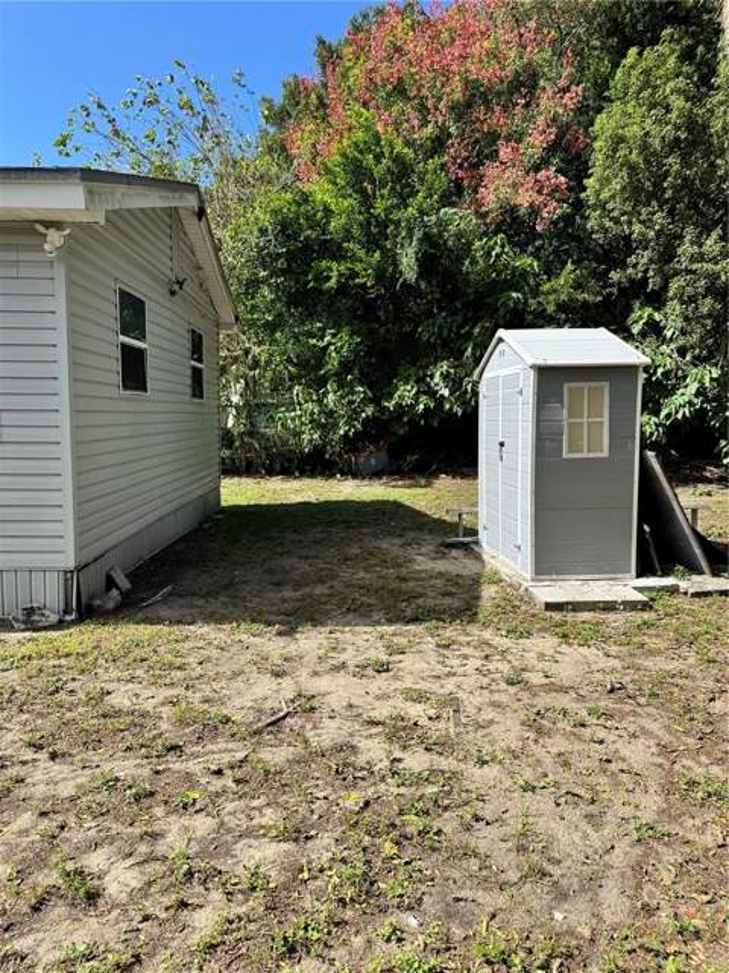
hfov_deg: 56.8
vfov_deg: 71.6
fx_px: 674
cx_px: 364
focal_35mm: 24
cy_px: 486
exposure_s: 1/2833
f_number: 1.78
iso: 80
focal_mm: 6.76
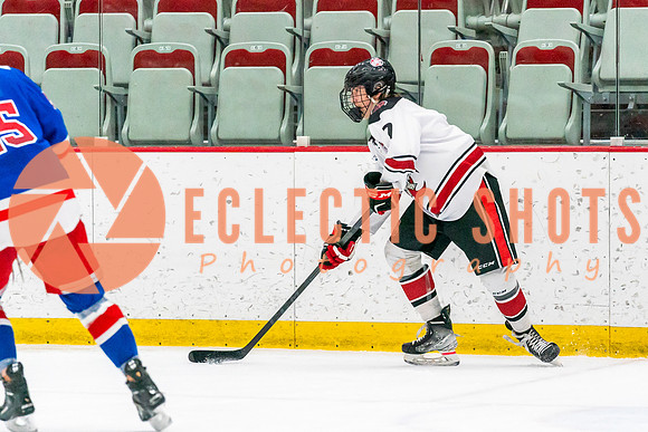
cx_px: 375
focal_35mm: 387
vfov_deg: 3.6
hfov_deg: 5.3
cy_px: 291
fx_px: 6963
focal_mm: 200
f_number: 2.8
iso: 3200
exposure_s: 1/1250
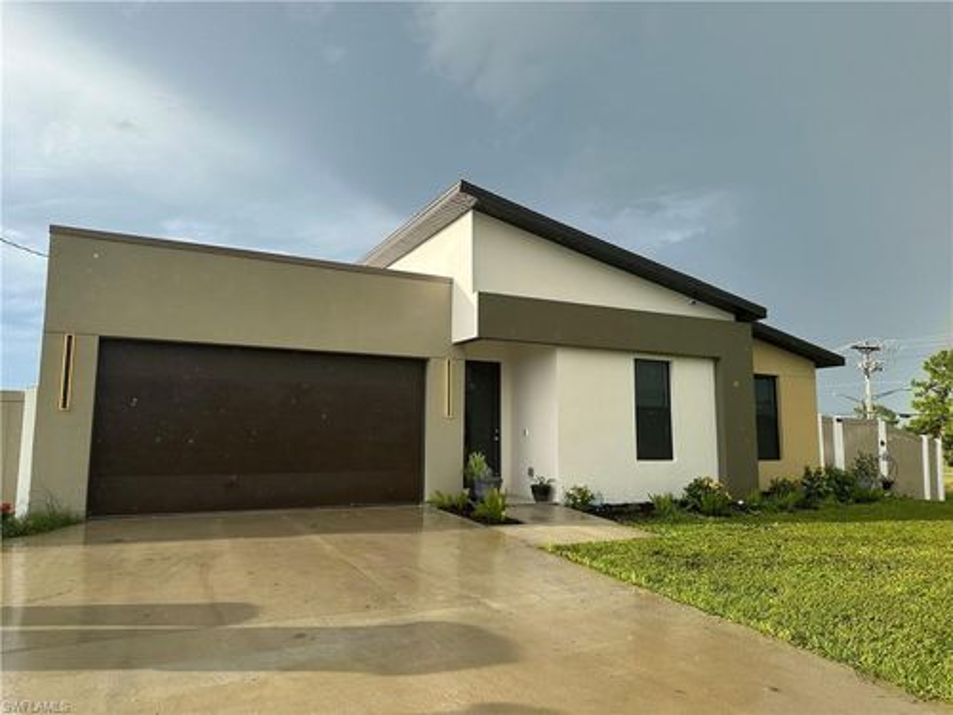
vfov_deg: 56.8
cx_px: 476
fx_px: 661
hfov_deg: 71.6
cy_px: 358
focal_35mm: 24
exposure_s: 1/2110
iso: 80
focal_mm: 6.86
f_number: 1.78
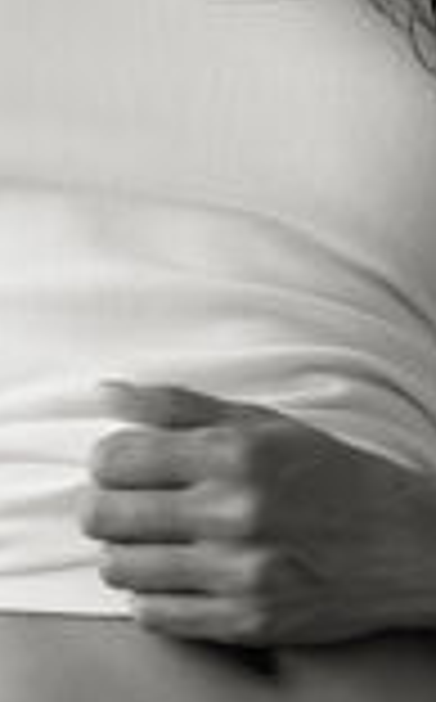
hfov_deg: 2.3
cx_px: 76
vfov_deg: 3.8
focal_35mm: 558
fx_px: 10648
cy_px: 14
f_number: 3.5
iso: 400
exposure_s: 1/320
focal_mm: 135
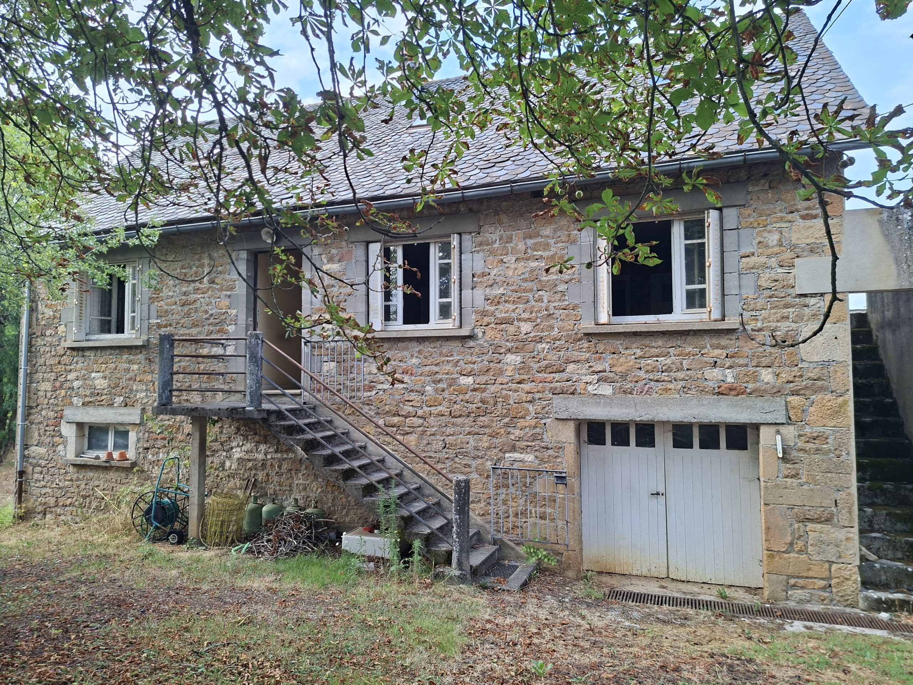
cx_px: 456
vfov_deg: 58.9
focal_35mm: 23
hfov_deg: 73.9
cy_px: 342
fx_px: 607
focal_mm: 5.54
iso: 50
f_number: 1.8
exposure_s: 1/228
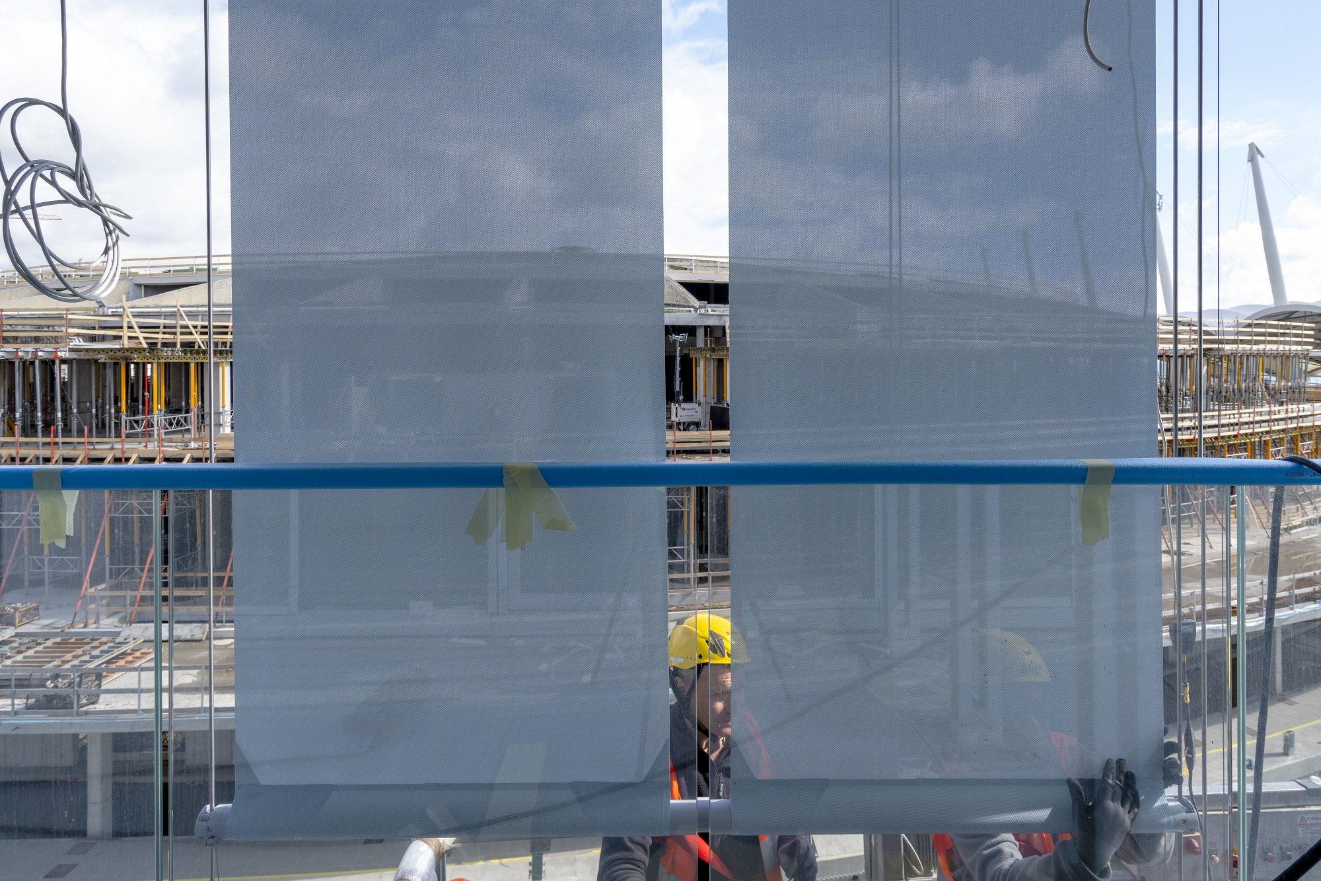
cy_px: 440
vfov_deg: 67.4
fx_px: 660
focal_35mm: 18
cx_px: 660
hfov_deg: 90.0
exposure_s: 1/60
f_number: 9
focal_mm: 18
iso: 100
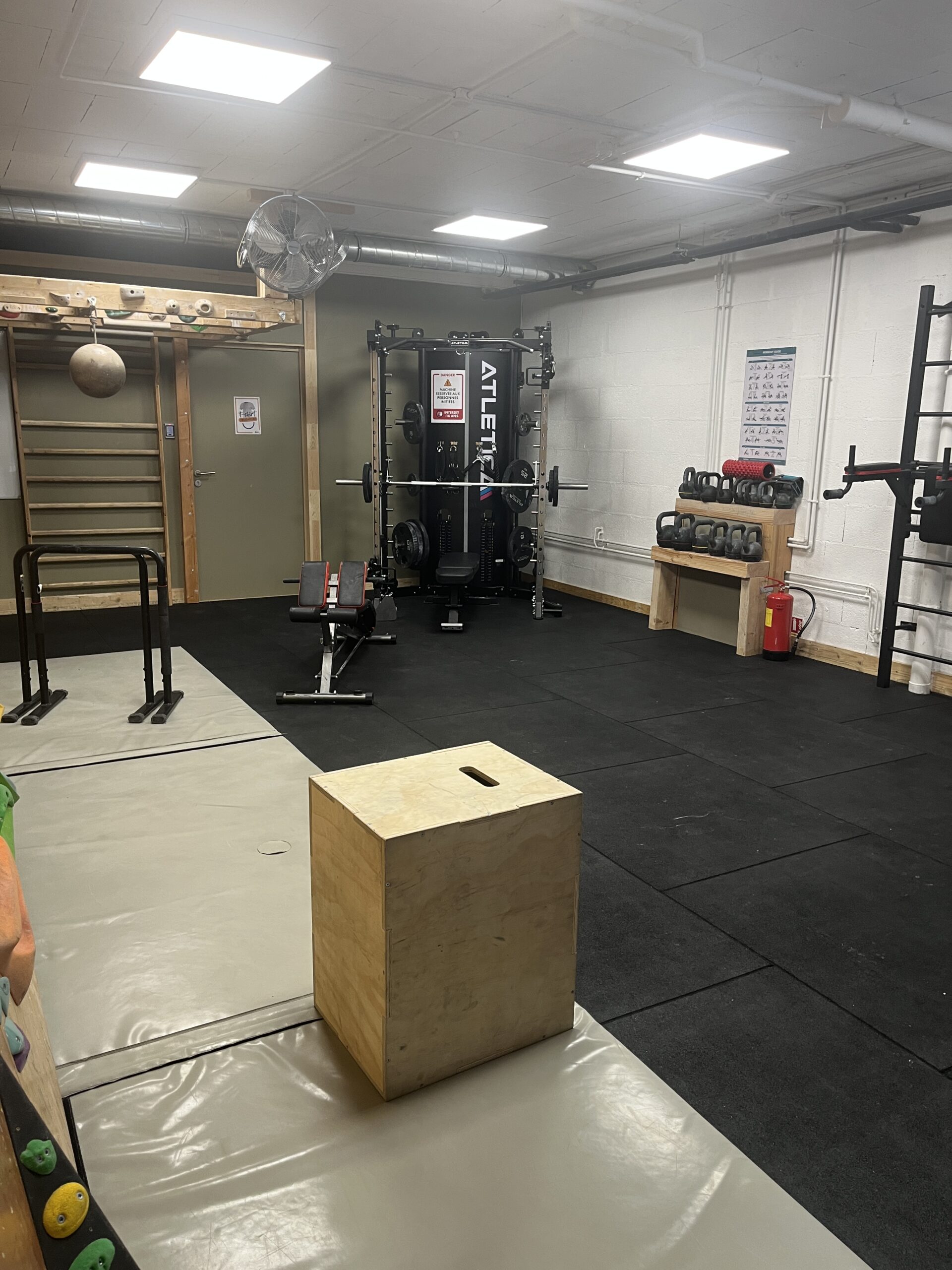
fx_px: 953
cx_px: 476
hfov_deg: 53.1
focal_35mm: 26
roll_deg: -0.9
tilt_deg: -12.5
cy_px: 635
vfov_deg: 67.3
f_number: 1.6
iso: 80
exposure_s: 1/50
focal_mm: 5.1
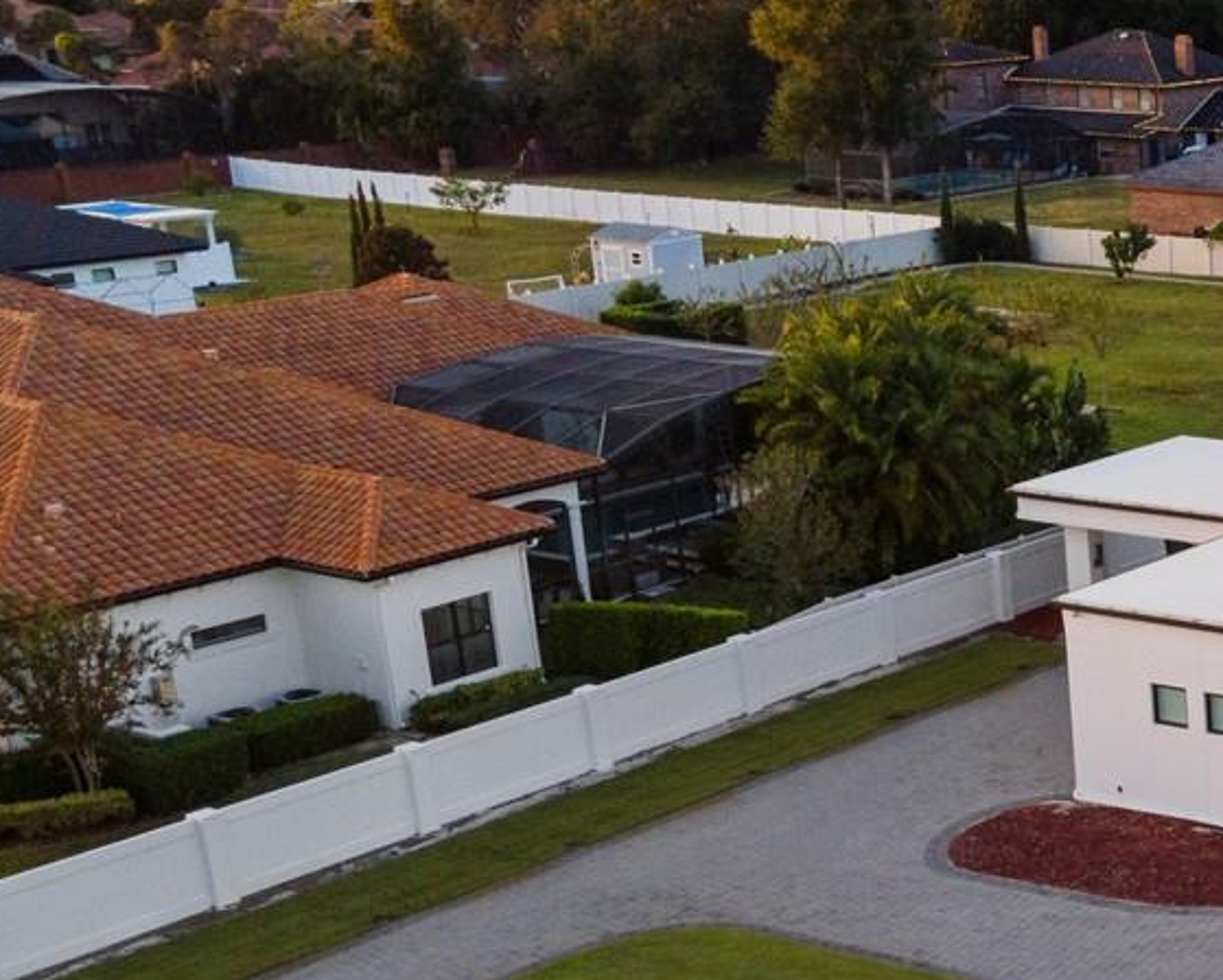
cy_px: 772
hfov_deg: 24.4
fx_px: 2427
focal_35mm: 67
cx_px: 1630
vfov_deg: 22.5
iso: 100
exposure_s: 1/100
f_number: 2.8
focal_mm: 4.5
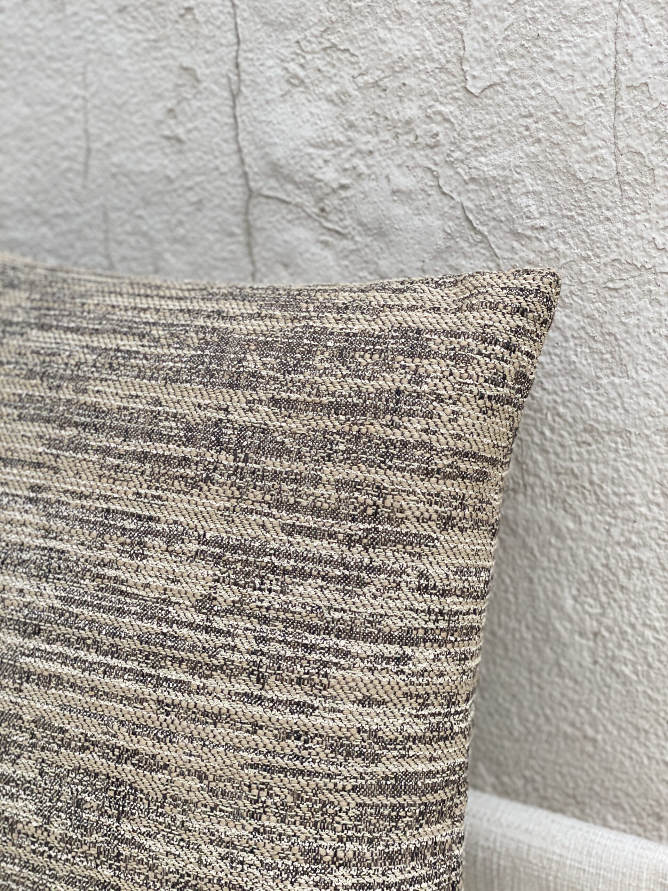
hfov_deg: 28.0
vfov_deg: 36.8
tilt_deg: -17.1
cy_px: 446
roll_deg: +1.9
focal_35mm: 52
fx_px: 1338
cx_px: 334
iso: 64
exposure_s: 1/122
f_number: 2
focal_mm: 6
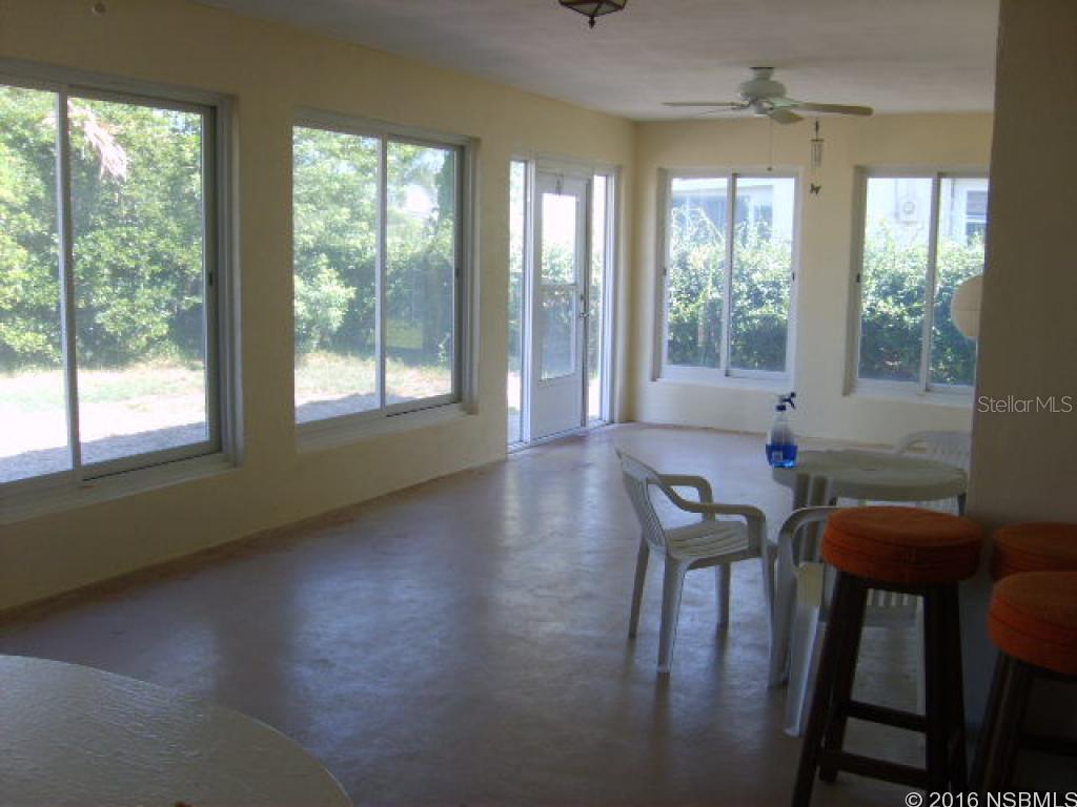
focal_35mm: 35
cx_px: 538
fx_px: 1089
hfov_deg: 52.6
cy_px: 404
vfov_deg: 40.7
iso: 50
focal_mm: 5.8
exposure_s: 1/45
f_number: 2.8
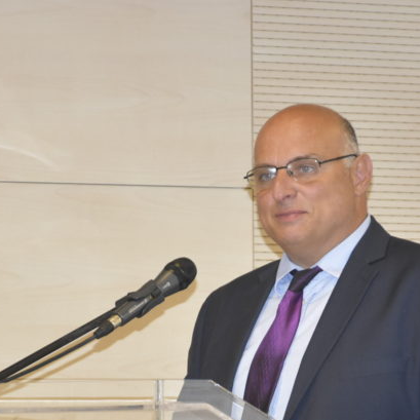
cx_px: 233
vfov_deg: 5.8
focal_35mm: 303
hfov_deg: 5.8
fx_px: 4160
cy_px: 343
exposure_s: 1/80
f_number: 5.6
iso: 1600
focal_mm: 95
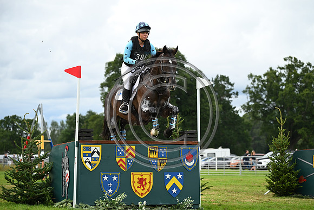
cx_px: 157
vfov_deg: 12.5
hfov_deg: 18.6
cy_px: 105
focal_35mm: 110
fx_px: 960
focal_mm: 110
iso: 640
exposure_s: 1/1250
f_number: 4.5
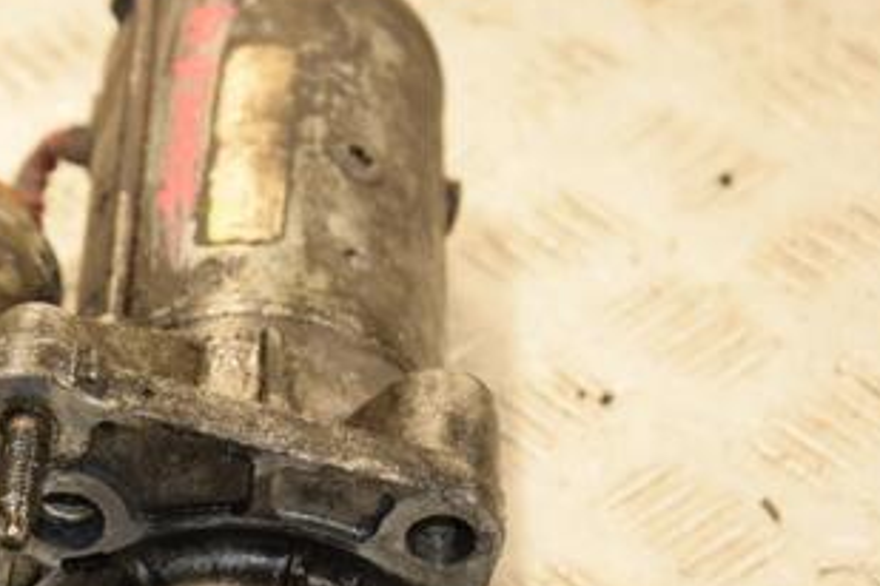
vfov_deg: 9.8
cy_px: 395
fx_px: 3422
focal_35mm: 140
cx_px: 137
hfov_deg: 14.5
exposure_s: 1/200
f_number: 5.6
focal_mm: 48
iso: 800
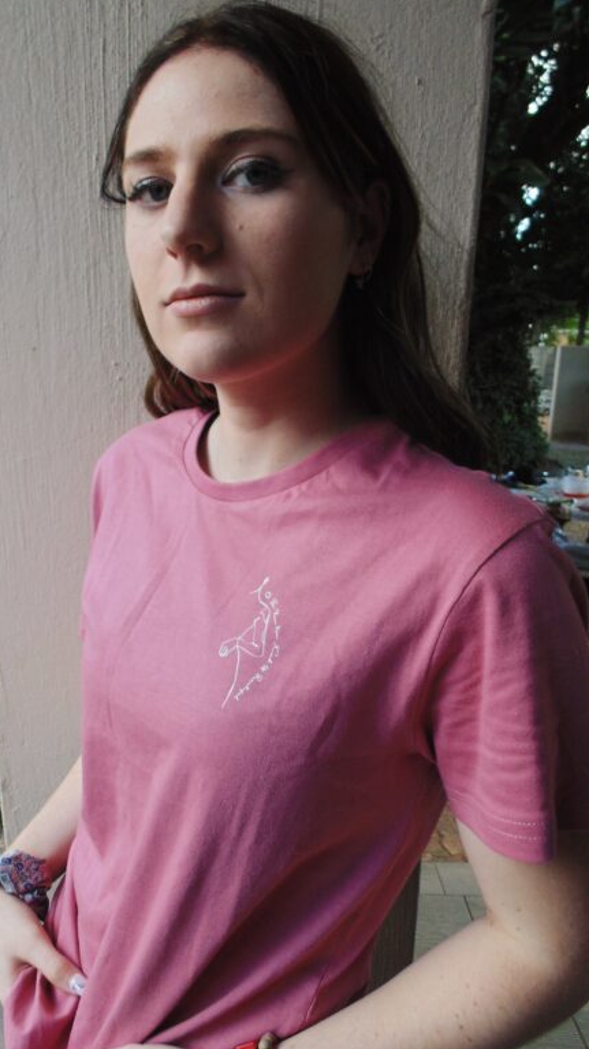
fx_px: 695
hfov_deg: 45.6
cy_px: 516
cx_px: 225
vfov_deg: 74.1
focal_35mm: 25
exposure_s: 1/80
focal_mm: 4
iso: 80
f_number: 3.1
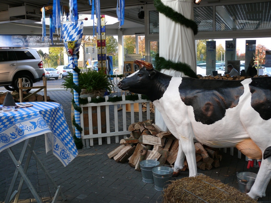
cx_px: 136
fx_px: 290
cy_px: 102
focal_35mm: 37
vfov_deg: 38.7
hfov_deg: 50.1
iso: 100
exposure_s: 1/100
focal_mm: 7.8
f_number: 2.8
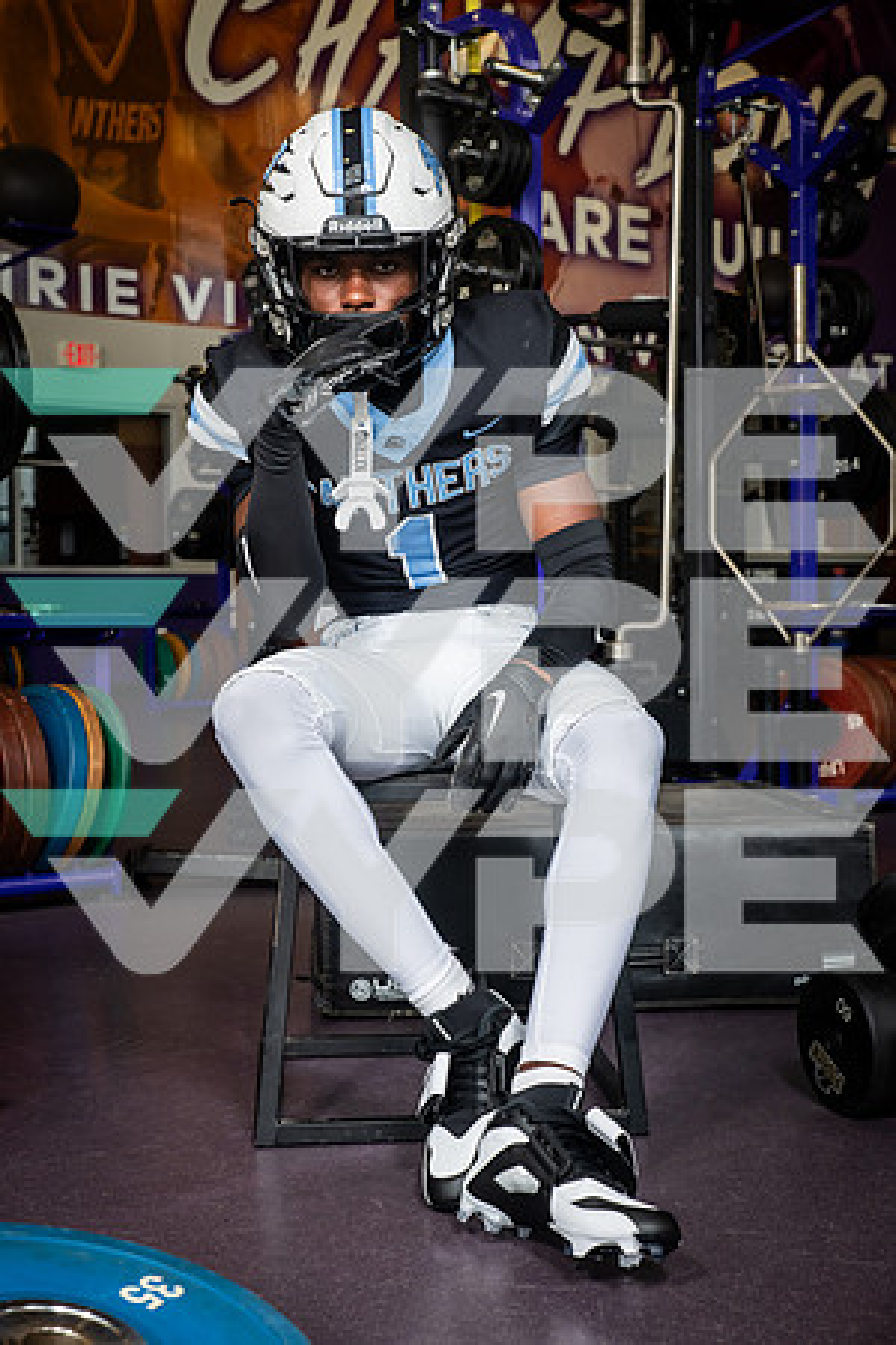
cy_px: 672
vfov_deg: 38.2
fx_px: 1941
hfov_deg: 26.0
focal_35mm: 52
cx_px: 448
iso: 800
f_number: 7.1
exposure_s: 1/250
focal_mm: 52
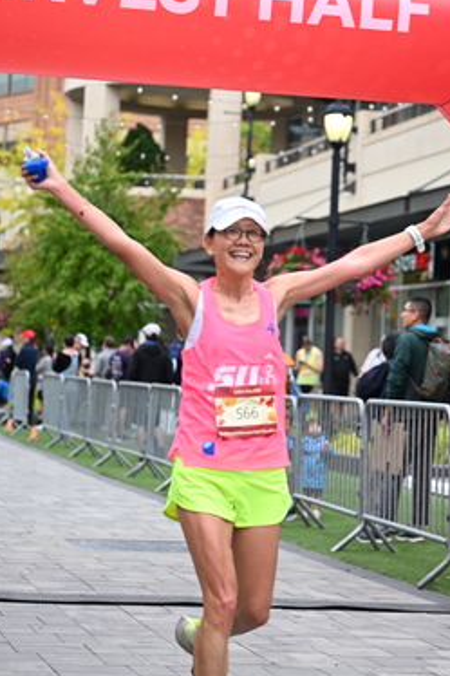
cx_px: 324
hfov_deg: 13.2
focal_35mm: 103
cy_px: 296
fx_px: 1933
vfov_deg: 19.8
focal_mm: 70
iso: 640
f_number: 2.8
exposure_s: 1/2000
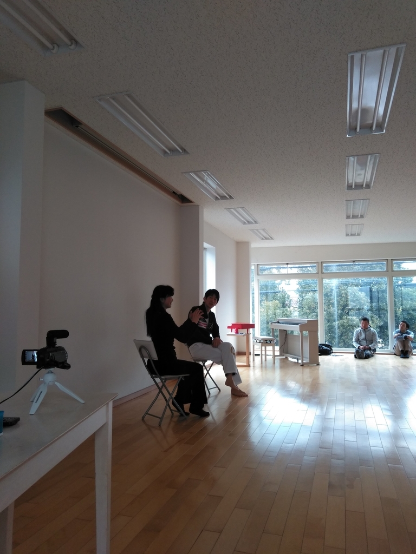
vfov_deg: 67.3
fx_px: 417
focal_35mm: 26
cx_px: 208
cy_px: 277
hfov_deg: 53.1
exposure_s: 1/33
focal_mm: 3.46
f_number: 2.2
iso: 81
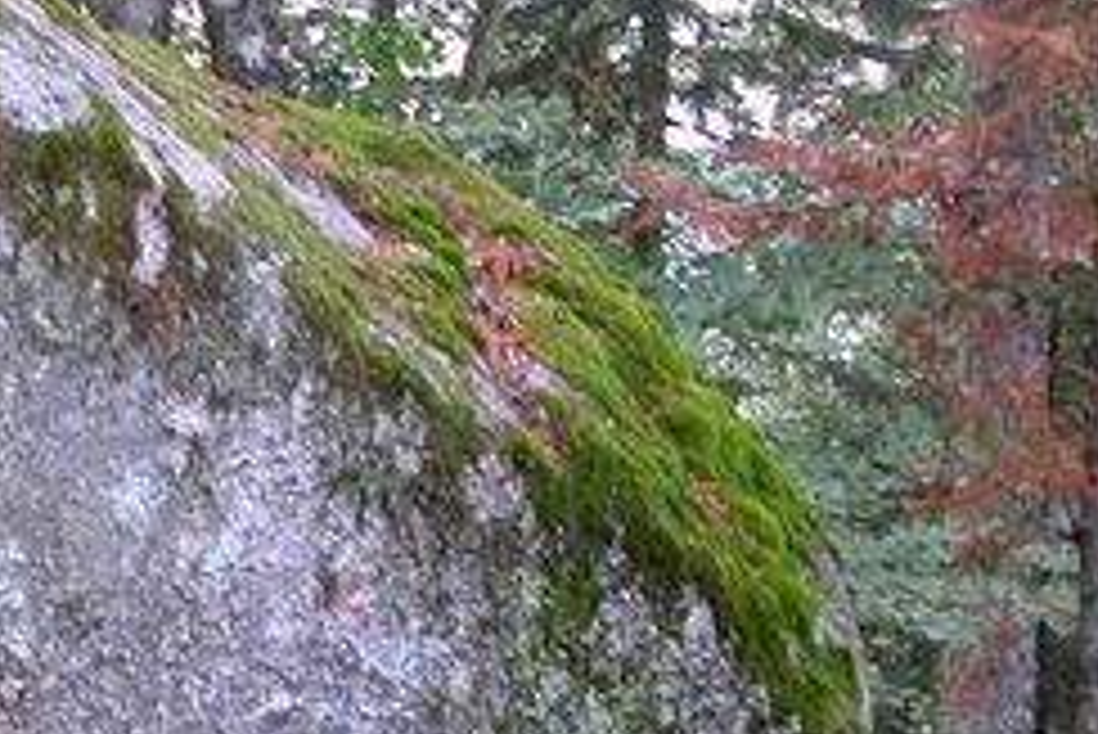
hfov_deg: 19.7
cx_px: 63
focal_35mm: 101
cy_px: 833
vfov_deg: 13.3
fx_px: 3082
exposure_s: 1/37.7
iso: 100
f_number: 2.8
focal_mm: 9.5
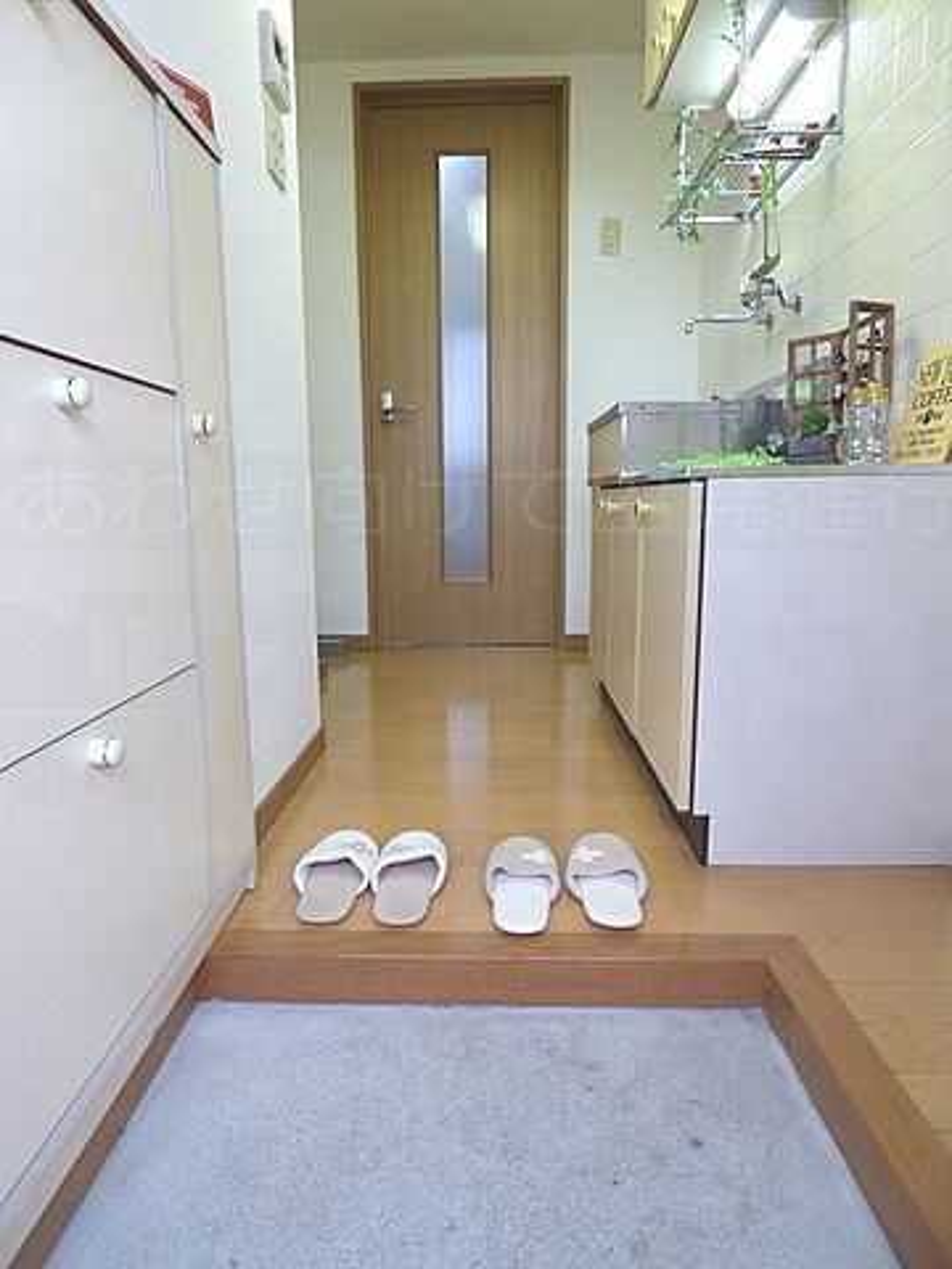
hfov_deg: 66.0
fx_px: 733
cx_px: 476
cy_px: 634
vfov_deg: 81.7
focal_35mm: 20
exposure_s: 1/60
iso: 250
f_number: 2.8
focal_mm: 3.58
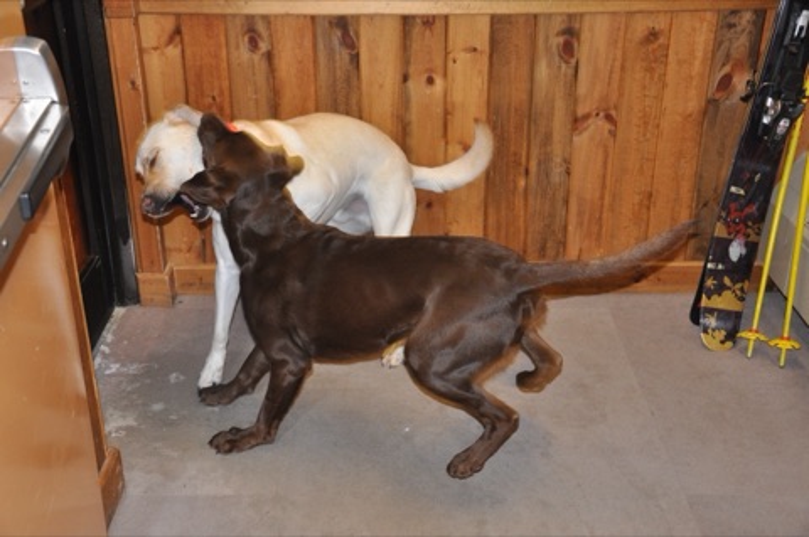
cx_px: 404
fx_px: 1078
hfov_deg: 41.2
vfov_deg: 28.0
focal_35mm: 48
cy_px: 268
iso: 800
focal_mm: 32
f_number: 4.2
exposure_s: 1/60
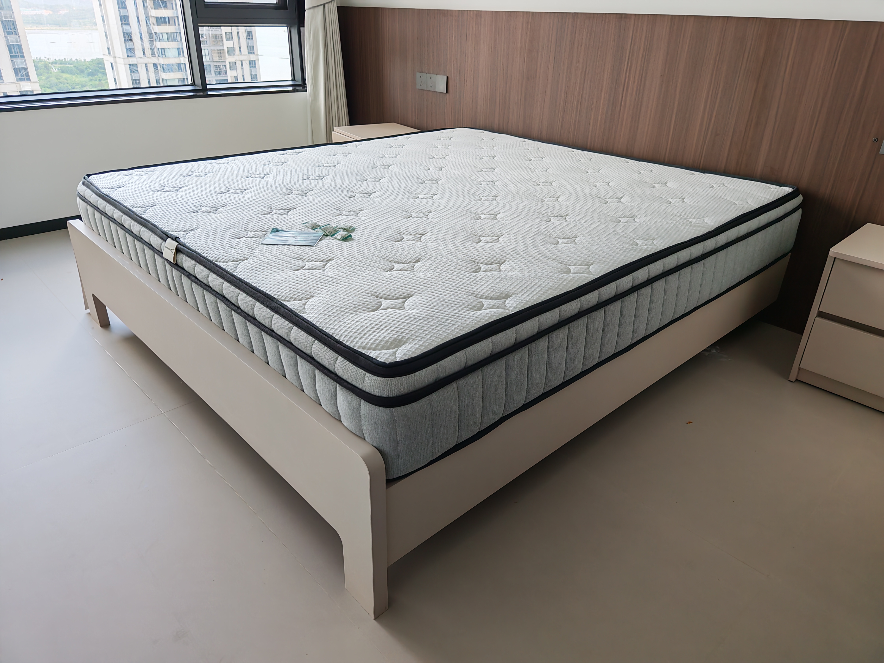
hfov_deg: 71.6
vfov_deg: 56.8
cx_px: 442
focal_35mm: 24
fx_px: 613
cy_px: 332
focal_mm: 6.67
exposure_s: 1/100
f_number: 1.9
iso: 125
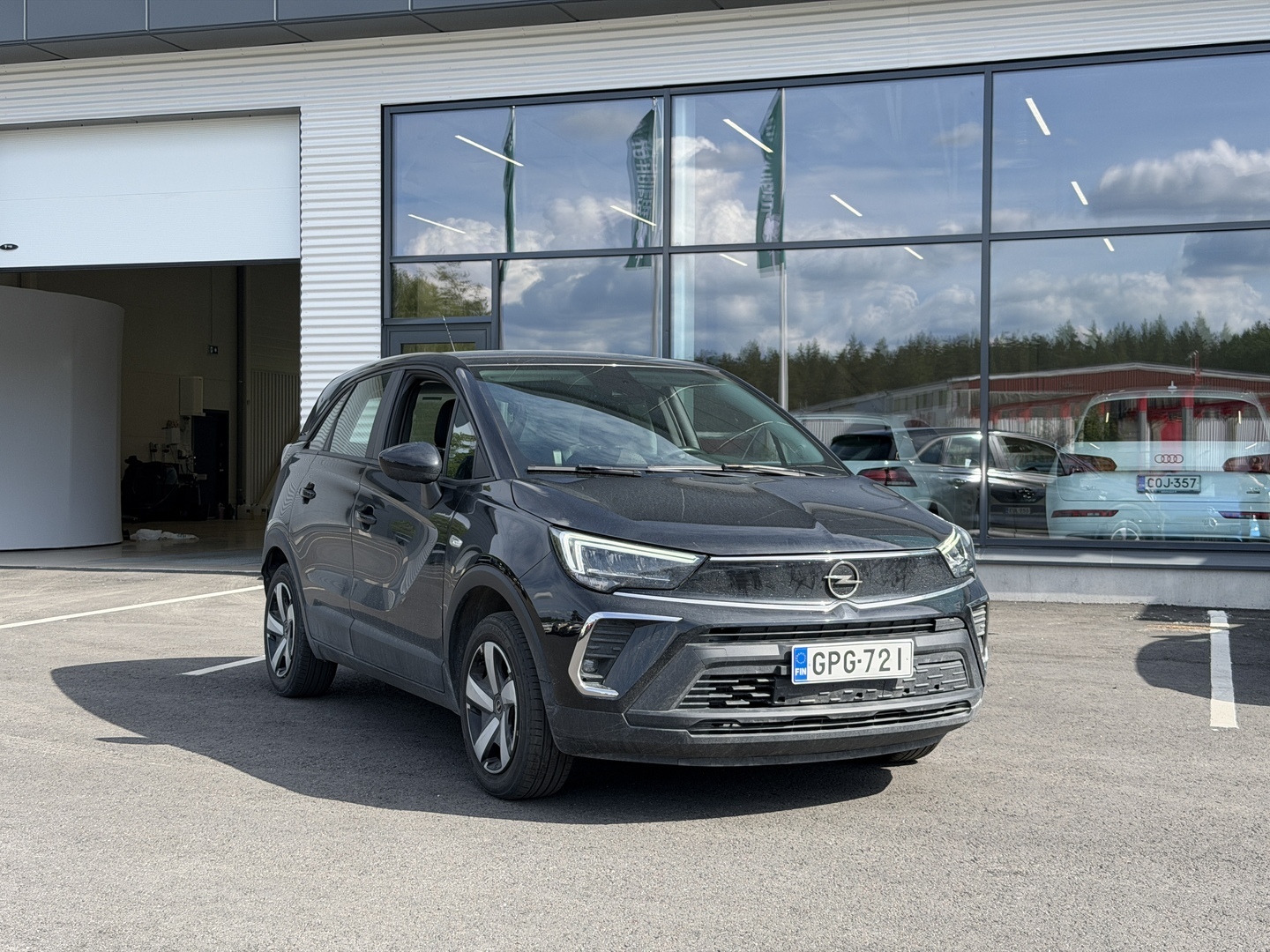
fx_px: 1761
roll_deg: -0.8
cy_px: 476
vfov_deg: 30.3
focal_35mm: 48
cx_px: 635
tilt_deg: +0.0
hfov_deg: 39.7
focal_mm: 6.76
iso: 80
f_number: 1.78
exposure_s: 1/2342
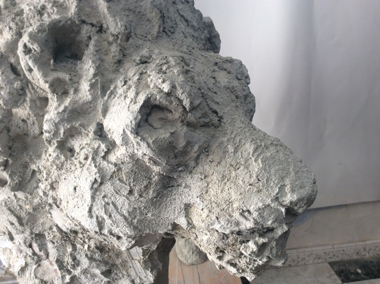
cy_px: 142
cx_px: 190
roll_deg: +4.4
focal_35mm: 32
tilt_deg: -20.0
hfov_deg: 56.9
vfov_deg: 44.1
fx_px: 351
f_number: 2.4
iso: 40
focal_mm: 3.3
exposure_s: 1/50
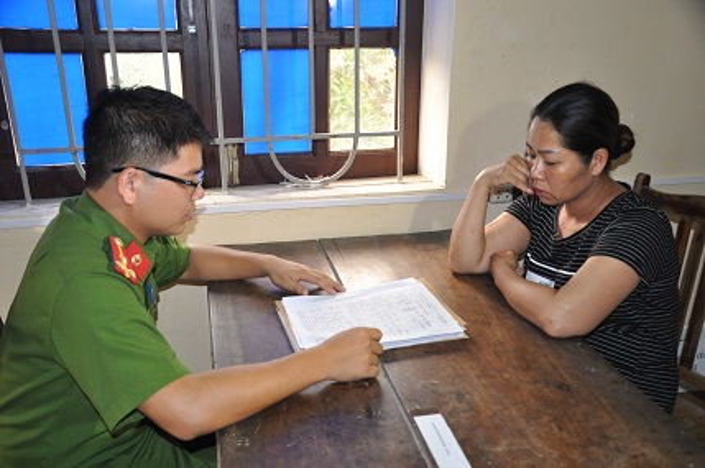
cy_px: 234
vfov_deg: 36.8
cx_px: 352
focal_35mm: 36
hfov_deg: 53.2
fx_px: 704
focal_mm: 24
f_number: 3.8
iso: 640
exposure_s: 1/60
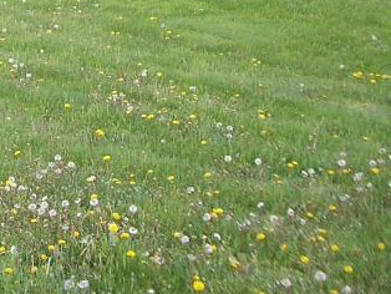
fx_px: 1289
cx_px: -239
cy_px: -115
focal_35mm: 114
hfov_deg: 15.5
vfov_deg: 12.5
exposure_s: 1/200
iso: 80
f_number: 2.6
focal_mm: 5.8
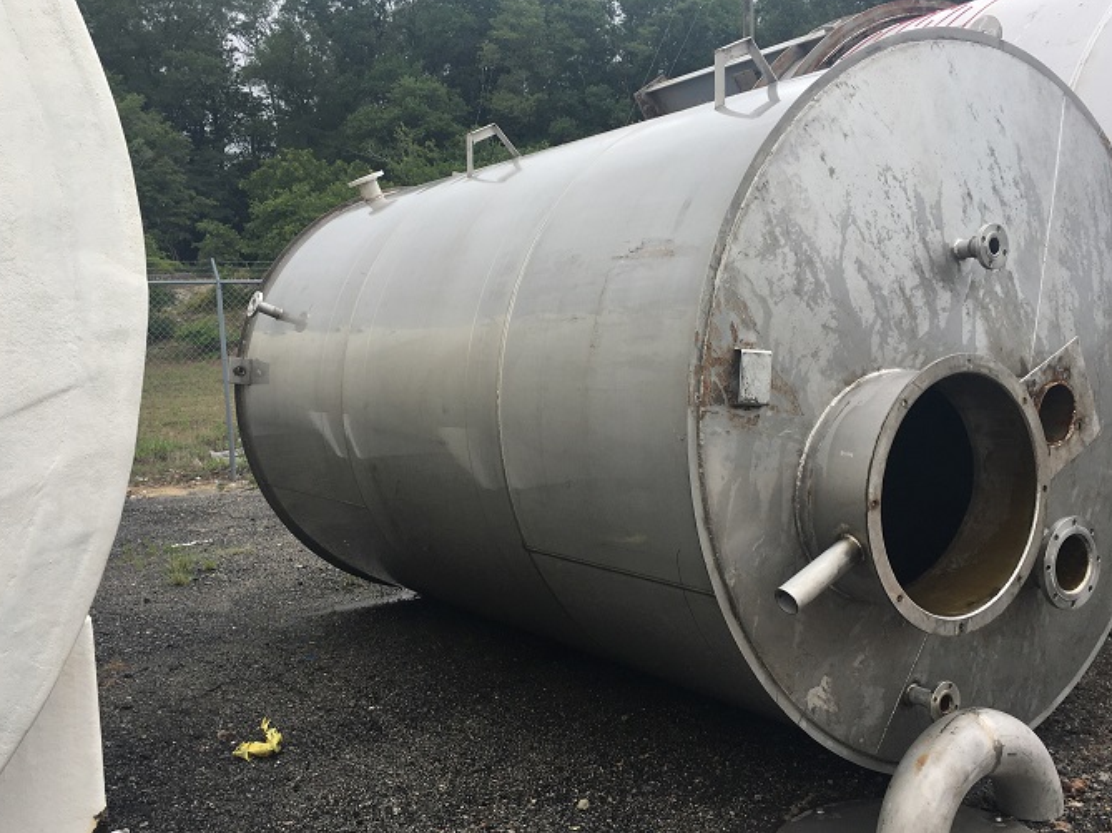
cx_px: 621
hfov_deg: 52.5
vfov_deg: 40.6
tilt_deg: -4.8
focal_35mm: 35
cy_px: 445
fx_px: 1124
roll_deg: +1.5
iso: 25
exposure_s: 1/260
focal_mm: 4.15
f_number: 2.2
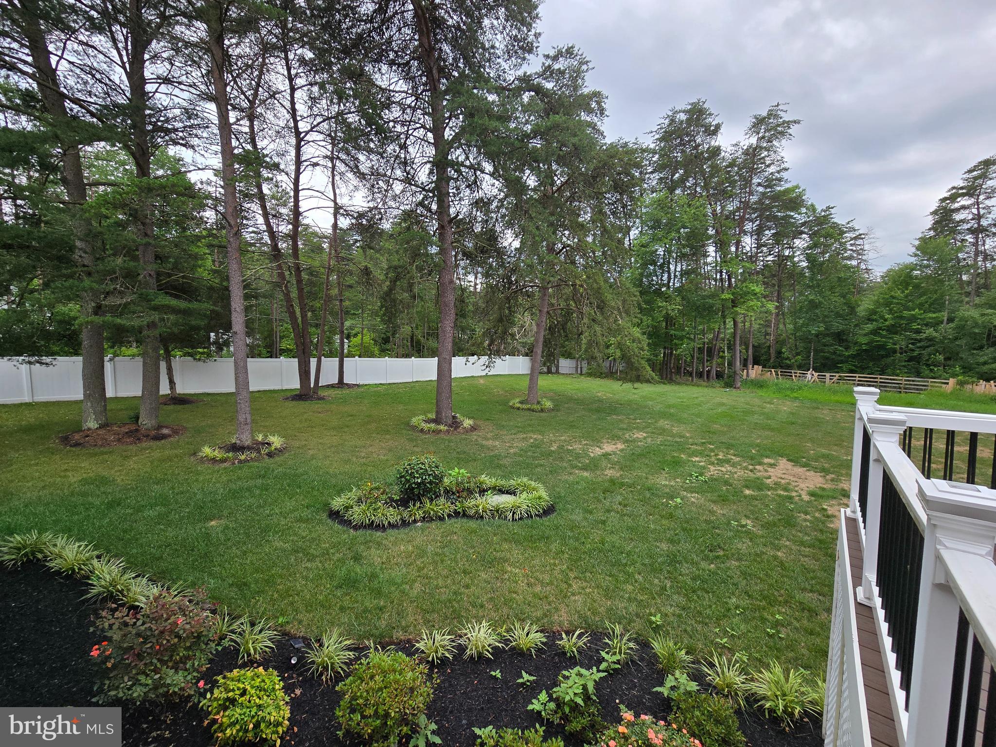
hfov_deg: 106.2
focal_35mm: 13
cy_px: 374
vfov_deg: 89.9
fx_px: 374
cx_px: 498
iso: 50
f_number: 2.2
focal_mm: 2.2
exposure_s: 1/965
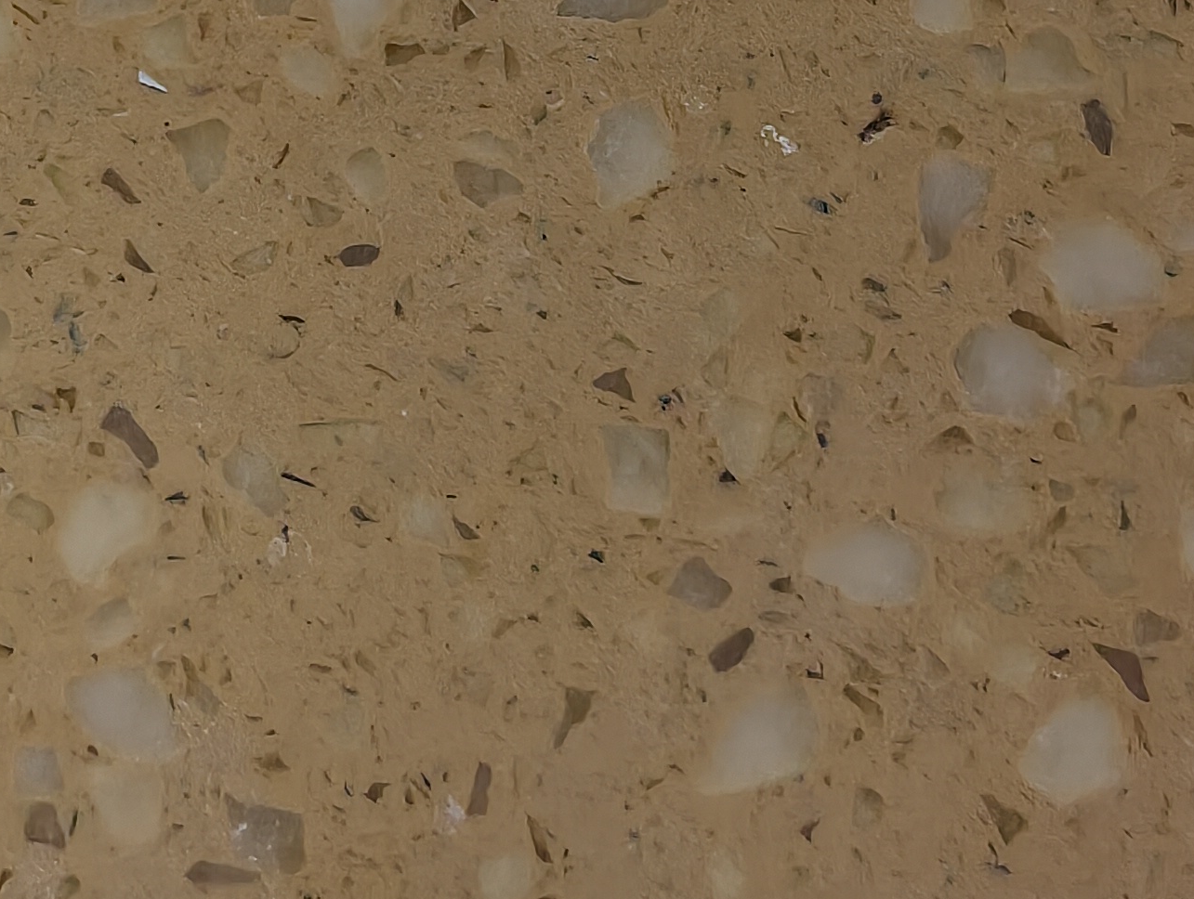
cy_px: -417
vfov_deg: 18.2
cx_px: 248
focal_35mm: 73
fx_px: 2522
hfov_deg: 26.2
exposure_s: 1/50
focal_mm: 6.25
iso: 1300
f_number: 1.68
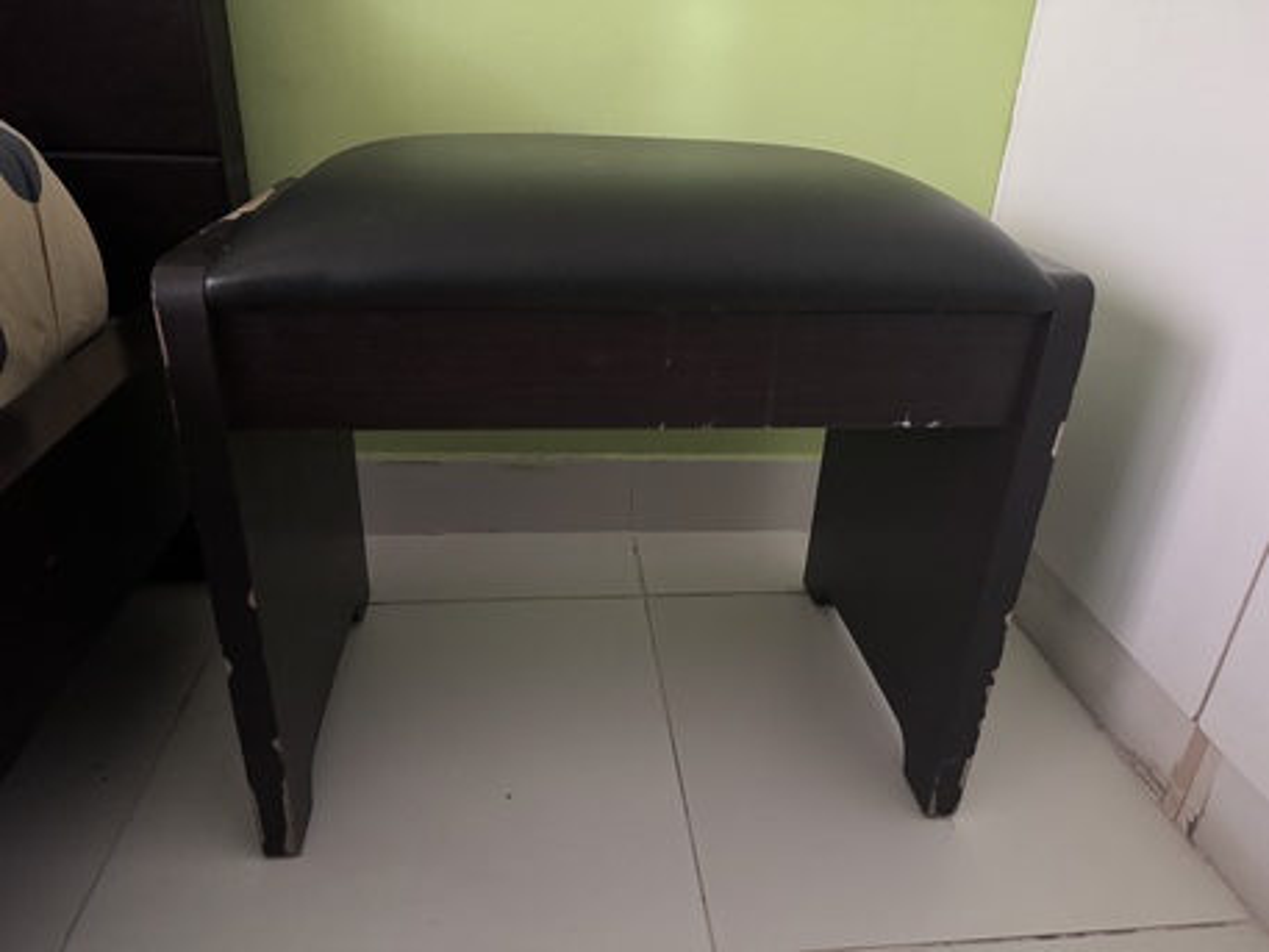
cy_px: 476
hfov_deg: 71.6
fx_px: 880
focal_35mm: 24
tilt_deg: -26.7
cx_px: 634
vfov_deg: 56.8
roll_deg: -2.9
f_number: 1.78
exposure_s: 1/30
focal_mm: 6.76
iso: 1250
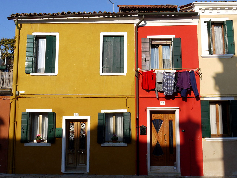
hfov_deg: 44.8
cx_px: 118
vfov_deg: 34.3
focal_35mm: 42
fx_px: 288
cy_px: 89
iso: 100
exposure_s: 1/40
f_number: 22
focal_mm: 21
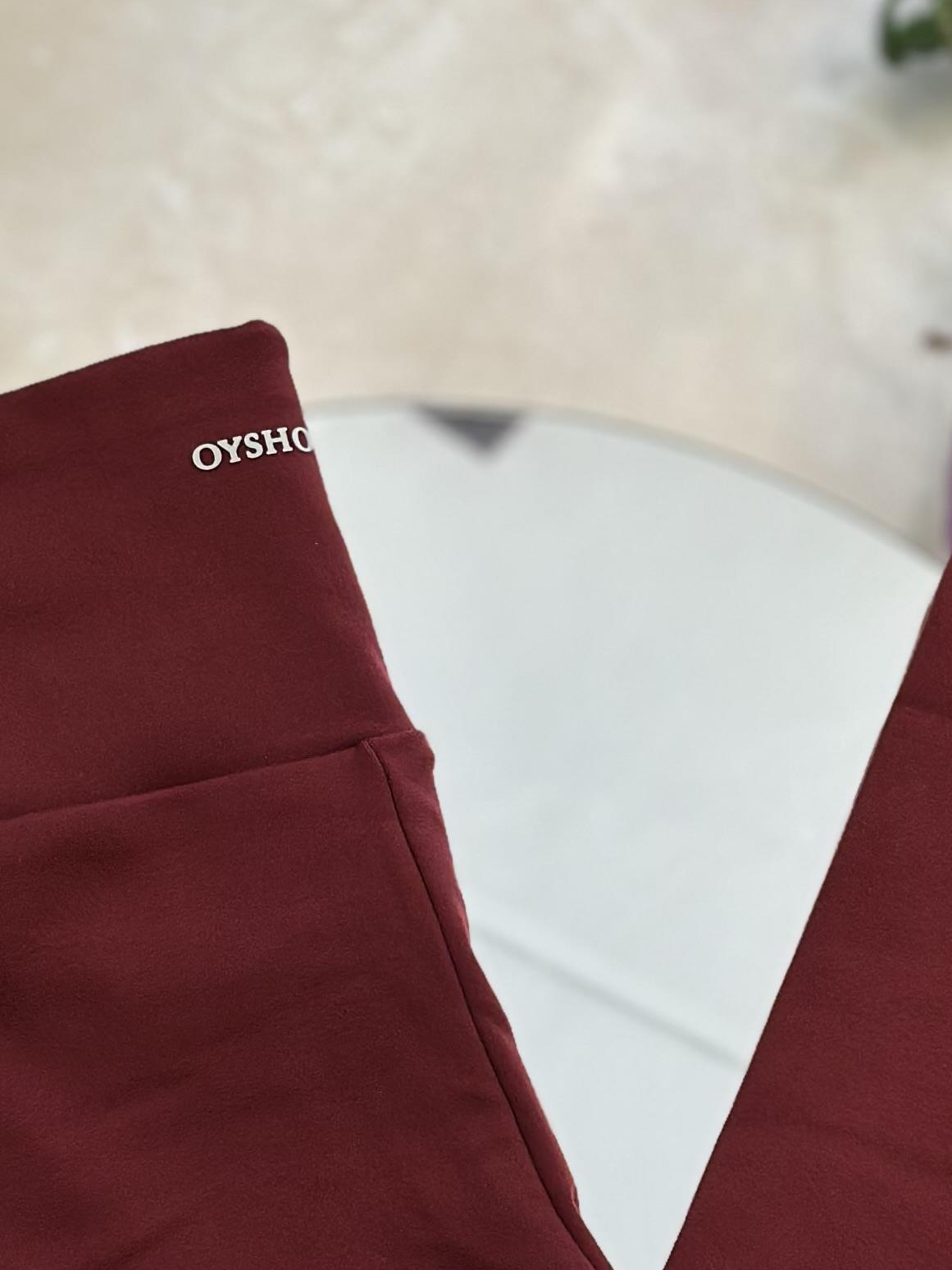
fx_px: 4584
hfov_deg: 11.9
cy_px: 970
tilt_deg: -73.3
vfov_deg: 15.7
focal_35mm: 125
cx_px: 531
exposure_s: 1/100
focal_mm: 6.86
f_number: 1.78
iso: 80
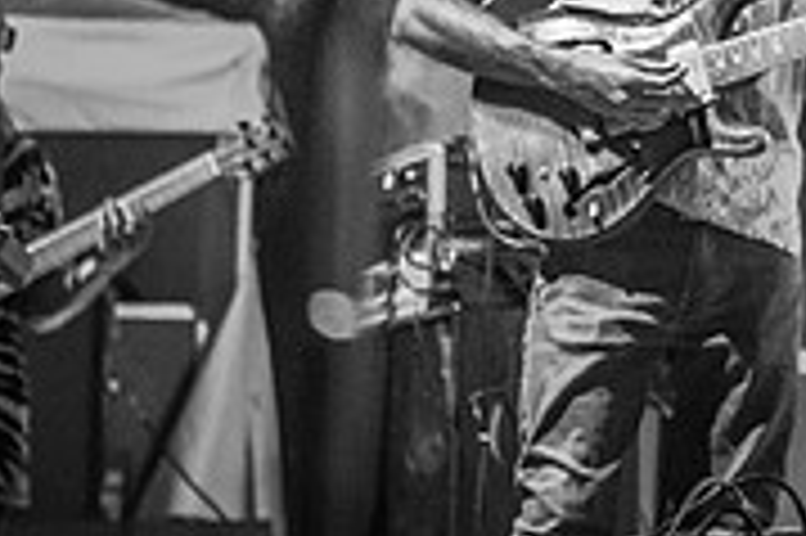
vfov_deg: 5.6
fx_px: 5391
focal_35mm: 241
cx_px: 1143
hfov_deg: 8.4
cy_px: -282
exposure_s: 1/160
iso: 3200
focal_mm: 70
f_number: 2.8
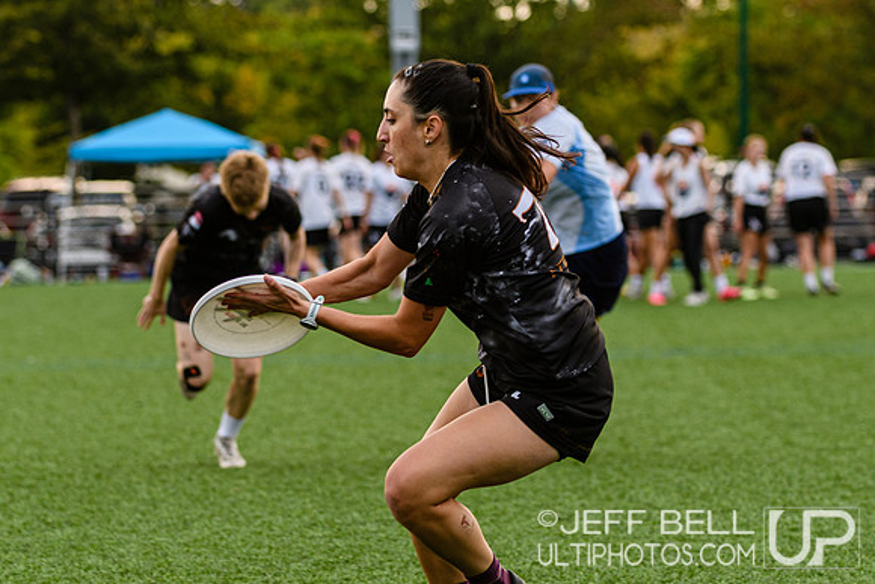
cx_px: 438
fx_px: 5126
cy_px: 193
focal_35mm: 211
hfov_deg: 9.8
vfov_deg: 6.5
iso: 250
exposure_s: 1/1250
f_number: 3.2
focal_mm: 105
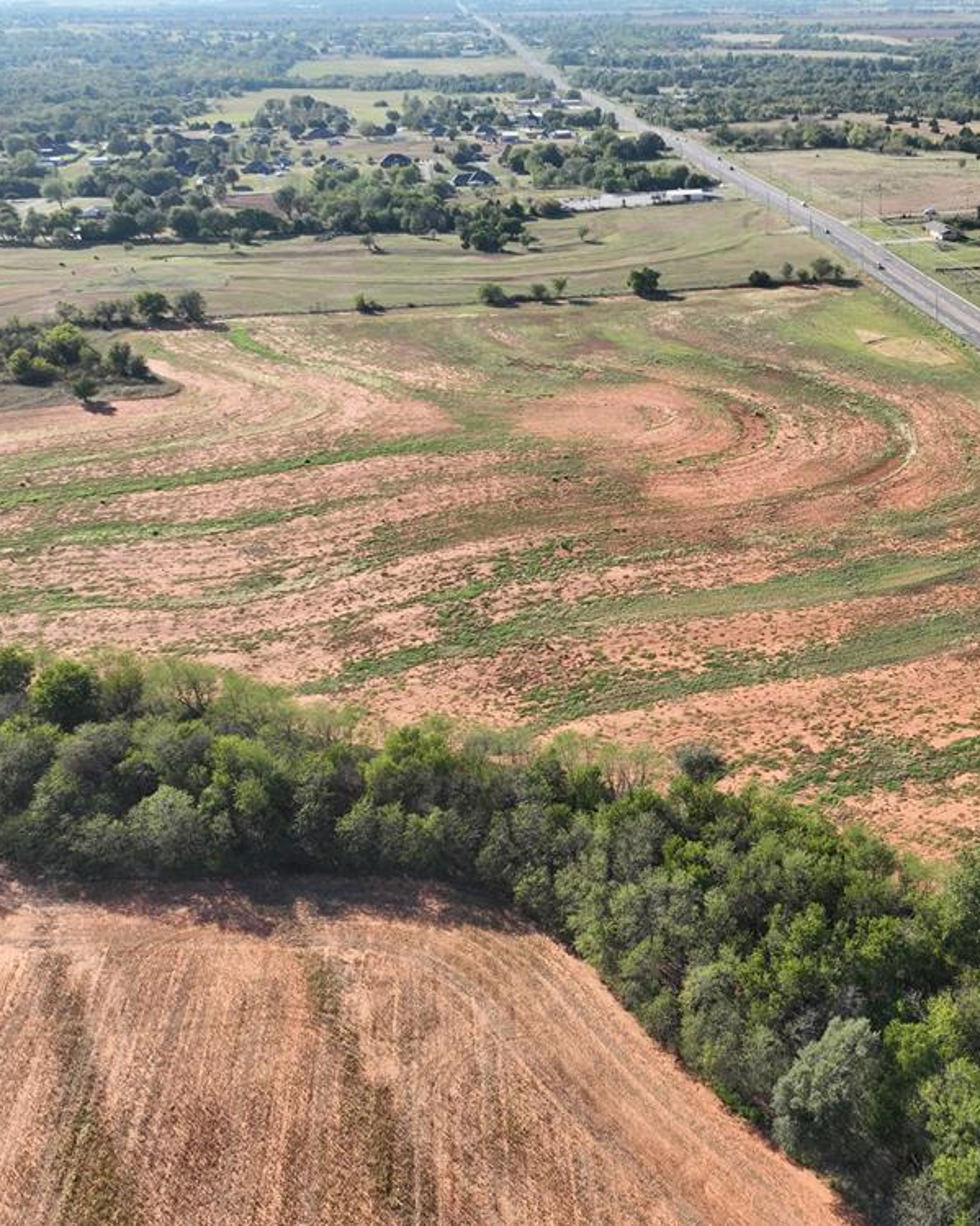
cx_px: 803
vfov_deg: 55.7
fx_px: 1160
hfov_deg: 43.4
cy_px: 614
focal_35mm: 32
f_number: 2.8
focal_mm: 12.29
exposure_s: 1/1600
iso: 200
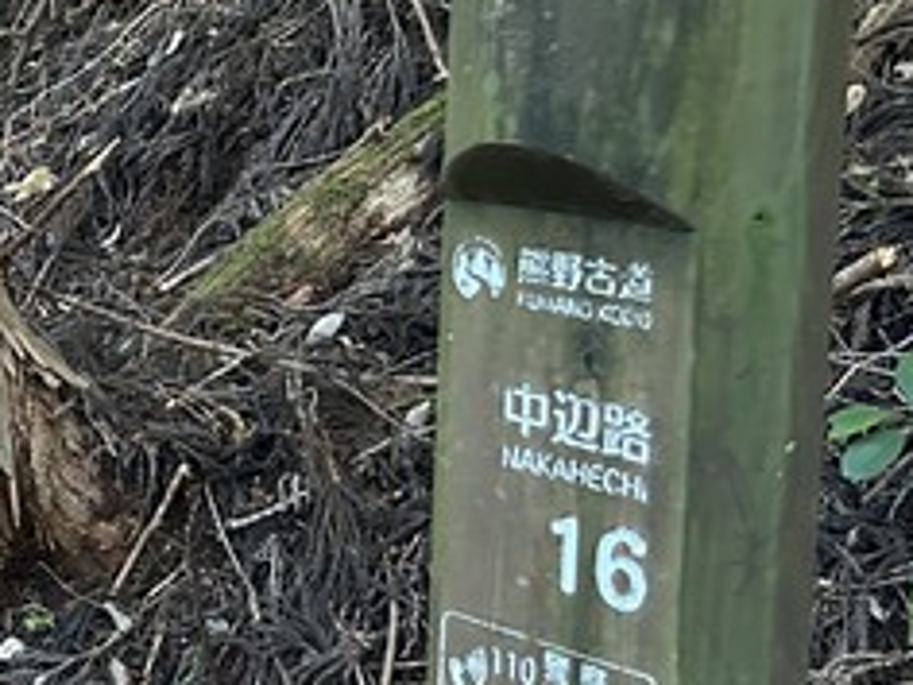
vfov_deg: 17.2
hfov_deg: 21.1
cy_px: 273
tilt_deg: -7.0
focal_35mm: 86
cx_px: -205
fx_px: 2268
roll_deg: -1.6
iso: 500
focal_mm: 5.7
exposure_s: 1/60
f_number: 1.5
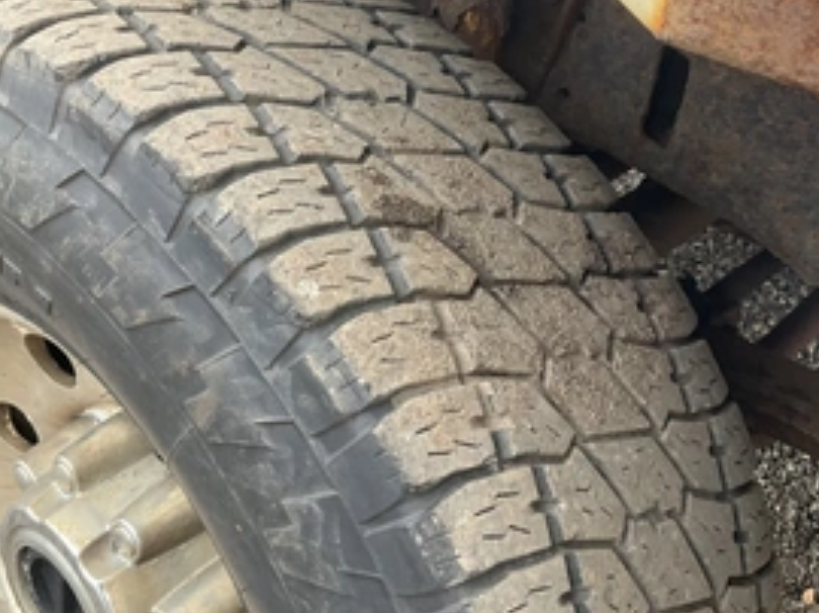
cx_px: 394
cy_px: 231
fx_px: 1016
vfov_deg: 33.4
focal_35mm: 43
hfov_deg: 43.9
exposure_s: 1/122
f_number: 1.8
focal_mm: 3
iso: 50
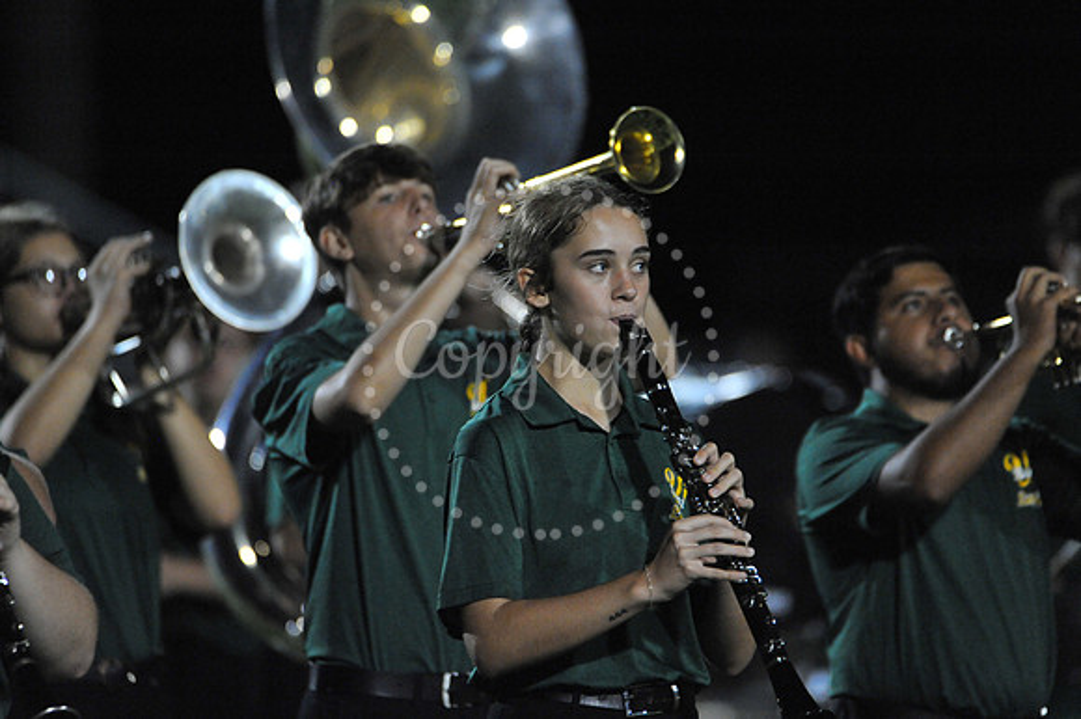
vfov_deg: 2.3
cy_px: 360
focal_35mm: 600
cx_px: 540
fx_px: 18006
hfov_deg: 3.4
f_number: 6.3
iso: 6400
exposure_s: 1/200
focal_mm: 600
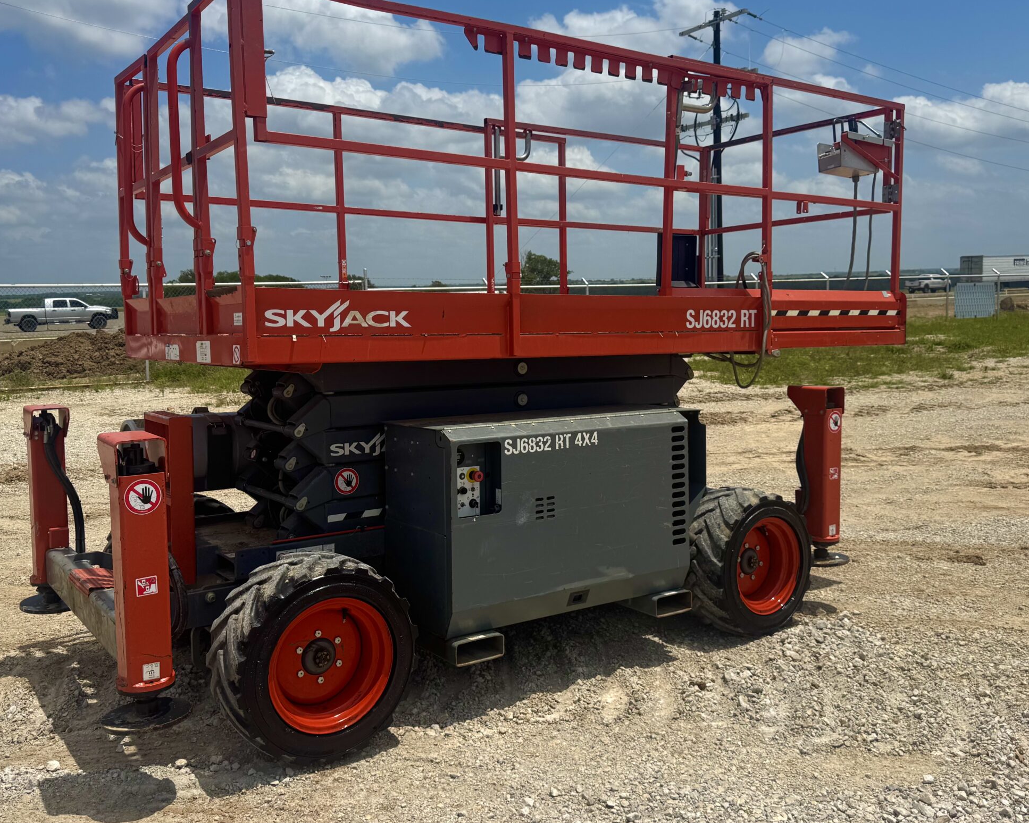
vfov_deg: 47.1
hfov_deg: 57.2
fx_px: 944
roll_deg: +1.3
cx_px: 506
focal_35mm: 31
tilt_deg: -5.6
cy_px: 389
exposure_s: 1/10417
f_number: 1.78
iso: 80
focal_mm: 6.76
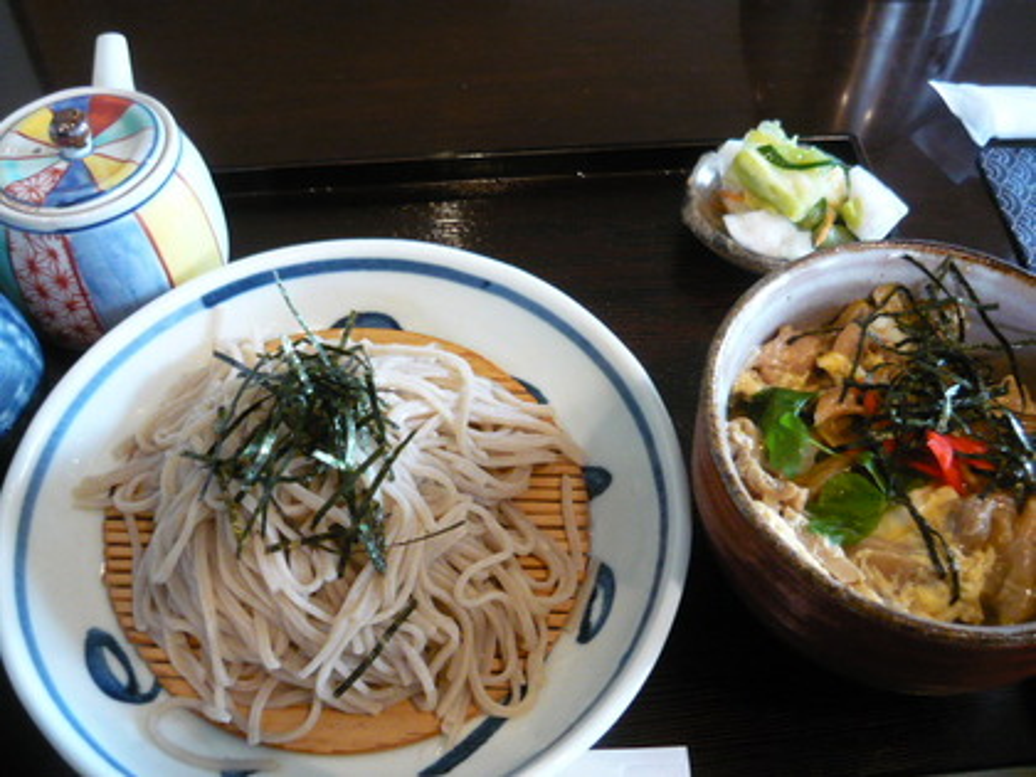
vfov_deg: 42.9
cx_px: 518
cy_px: 388
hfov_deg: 55.4
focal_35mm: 33
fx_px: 988
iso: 400
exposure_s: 1/20
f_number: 2.8
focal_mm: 5.5
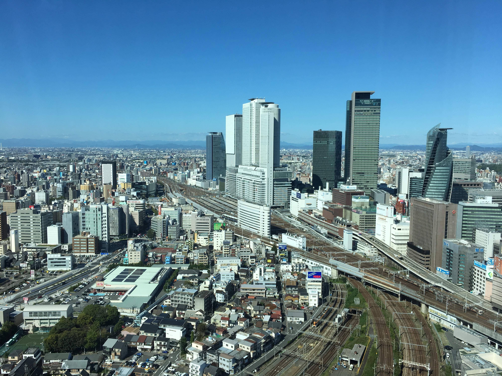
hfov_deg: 61.7
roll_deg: -1.4
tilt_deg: -6.5
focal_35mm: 29
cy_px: 188
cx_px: 251
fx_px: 421
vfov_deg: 48.2
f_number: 2.2
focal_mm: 4.15
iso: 25
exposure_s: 1/1326
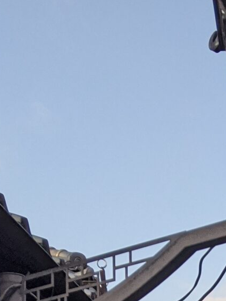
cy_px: 592
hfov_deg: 11.5
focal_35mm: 122
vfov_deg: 13.8
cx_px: 358
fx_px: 1062
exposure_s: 1/978
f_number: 1.8
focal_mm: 4.44
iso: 56
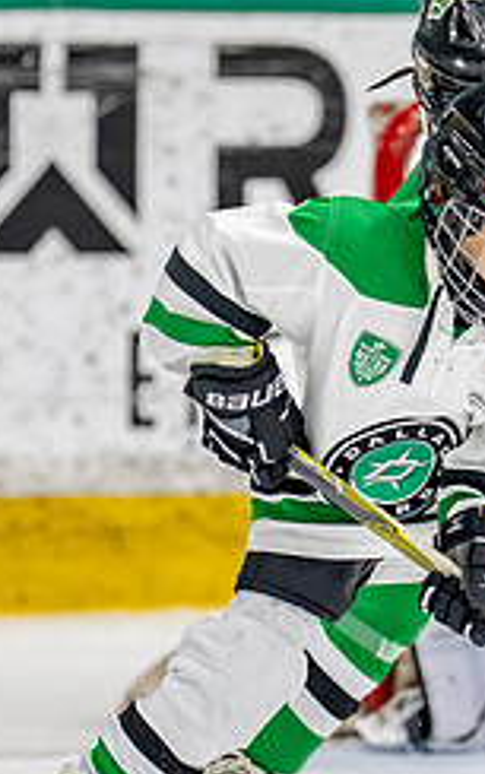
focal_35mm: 727
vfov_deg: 2.9
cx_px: 410
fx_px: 15339
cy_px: 551
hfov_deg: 1.8
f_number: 2.8
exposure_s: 1/1250
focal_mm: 185
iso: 800
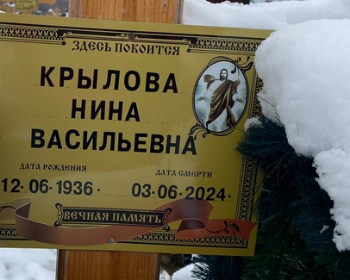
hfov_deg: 36.3
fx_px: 518
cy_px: 120
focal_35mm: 50
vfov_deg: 30.2
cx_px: 78
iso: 32
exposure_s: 1/321
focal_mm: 4.25
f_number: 1.8
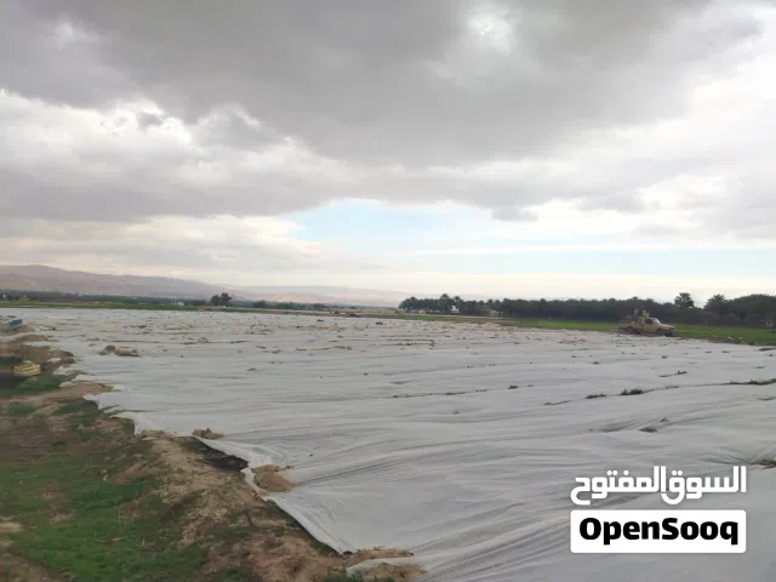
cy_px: 291
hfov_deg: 71.6
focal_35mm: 24
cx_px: 388
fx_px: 538
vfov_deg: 56.8
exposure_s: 1/900
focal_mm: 5.25
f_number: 1.75
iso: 406
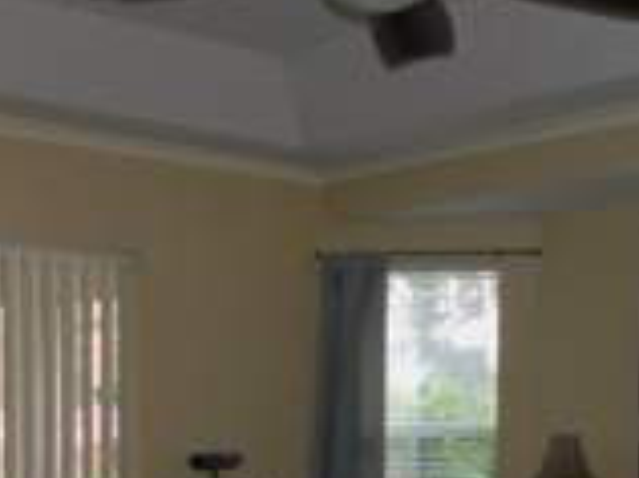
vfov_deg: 20.3
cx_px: 542
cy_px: 484
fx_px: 1290
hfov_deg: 27.1
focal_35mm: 70
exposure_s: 1/30
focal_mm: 4
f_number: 3
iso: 200
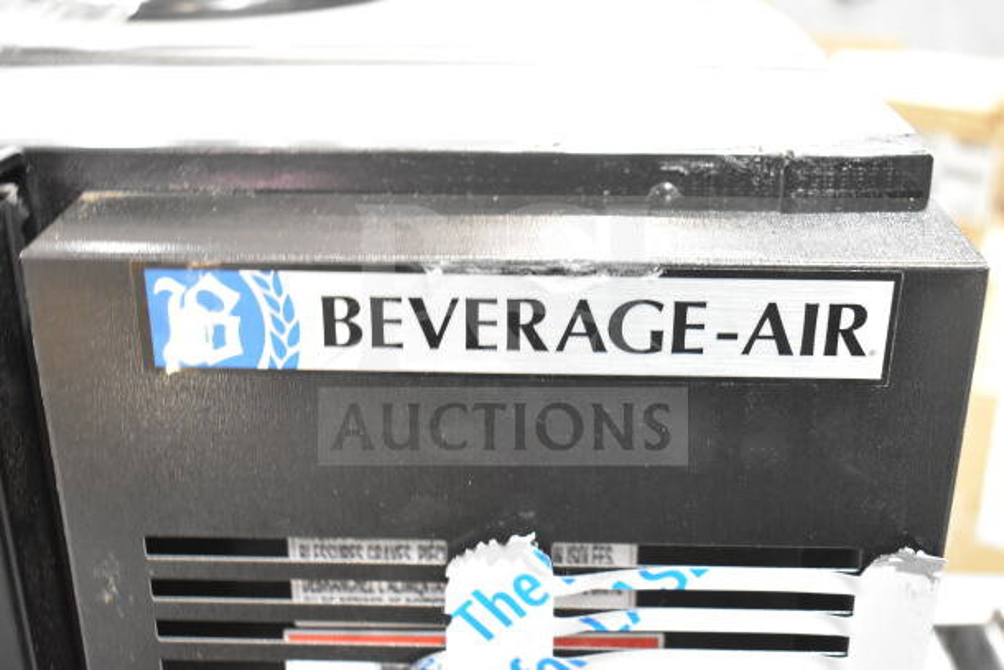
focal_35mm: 44
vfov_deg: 30.9
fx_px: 1213
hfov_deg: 45.0
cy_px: 335
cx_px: 502
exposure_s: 1/50
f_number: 4.2
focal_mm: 29
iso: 3200
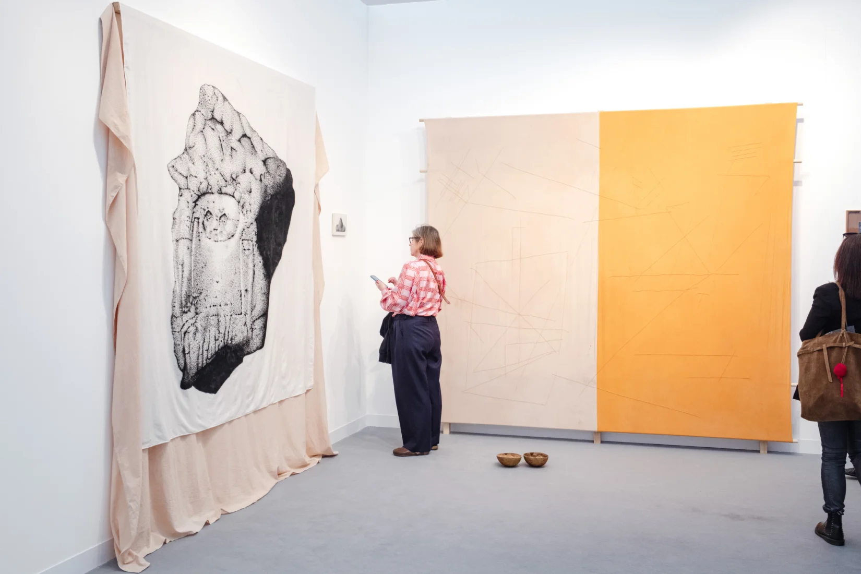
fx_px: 837
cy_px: 287
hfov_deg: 54.4
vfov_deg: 37.9
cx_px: 430
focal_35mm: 35
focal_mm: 23
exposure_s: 1/125
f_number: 7.1
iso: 1250
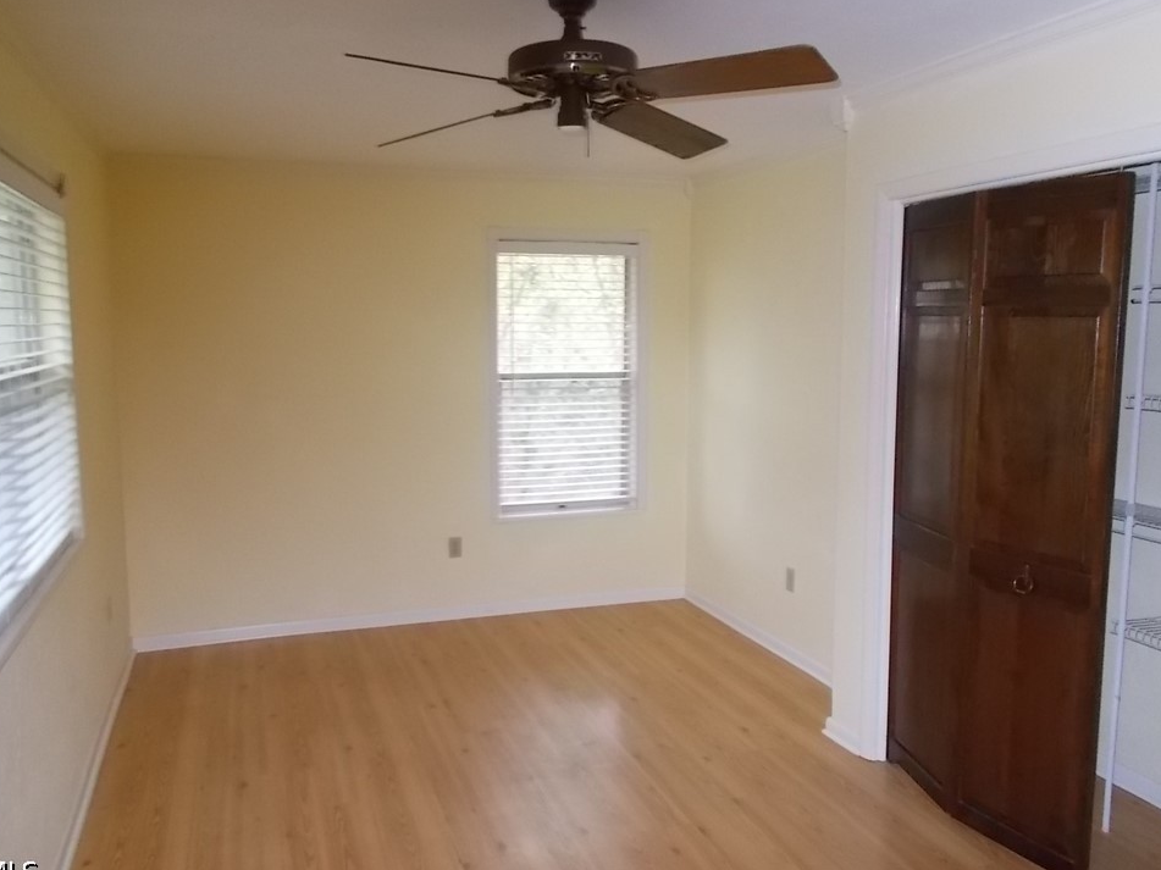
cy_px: 423
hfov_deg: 63.4
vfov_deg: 49.7
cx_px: 548
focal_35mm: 28
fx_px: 939
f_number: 3.2
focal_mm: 4.6
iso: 360
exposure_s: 1/25
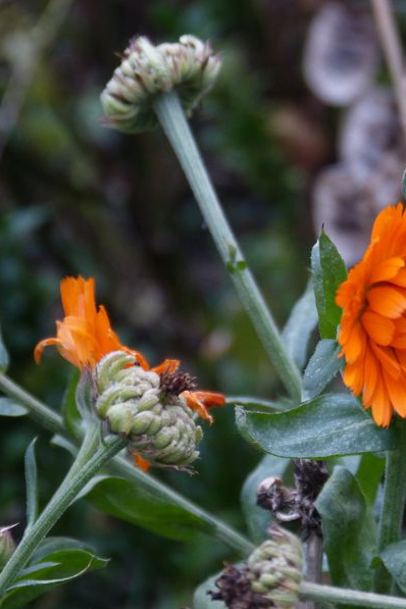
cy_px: 305
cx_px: 388
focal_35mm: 262
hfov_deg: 5.2
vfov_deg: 7.9
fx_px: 4432
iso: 200
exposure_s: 1/80
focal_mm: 33.9
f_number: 3.8
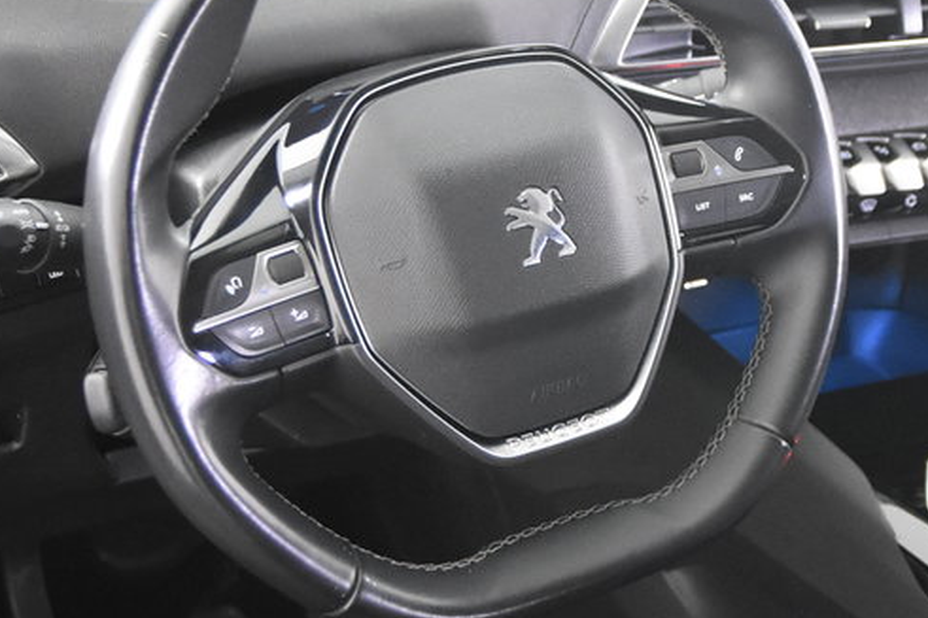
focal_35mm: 86
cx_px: 607
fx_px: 2216
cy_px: 339
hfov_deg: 23.6
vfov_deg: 15.9
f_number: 3
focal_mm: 22
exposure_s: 1/30
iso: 4500
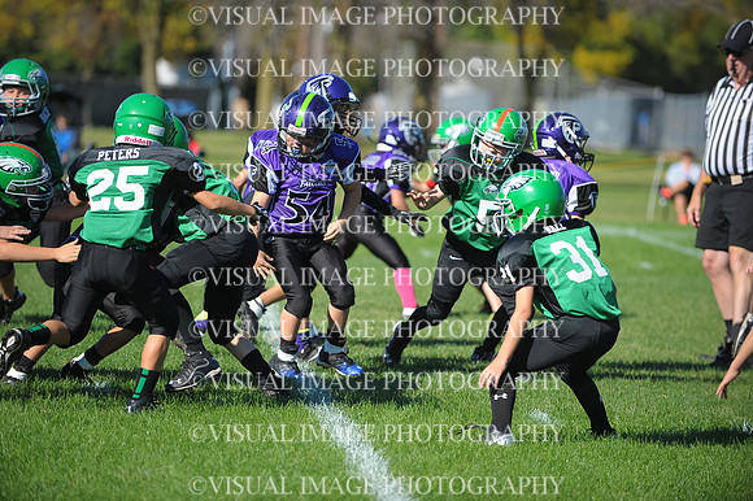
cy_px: 250
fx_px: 4181
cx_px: 376
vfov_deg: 6.9
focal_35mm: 200
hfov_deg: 10.3
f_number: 3.2
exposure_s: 1/2000
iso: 220
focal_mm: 200
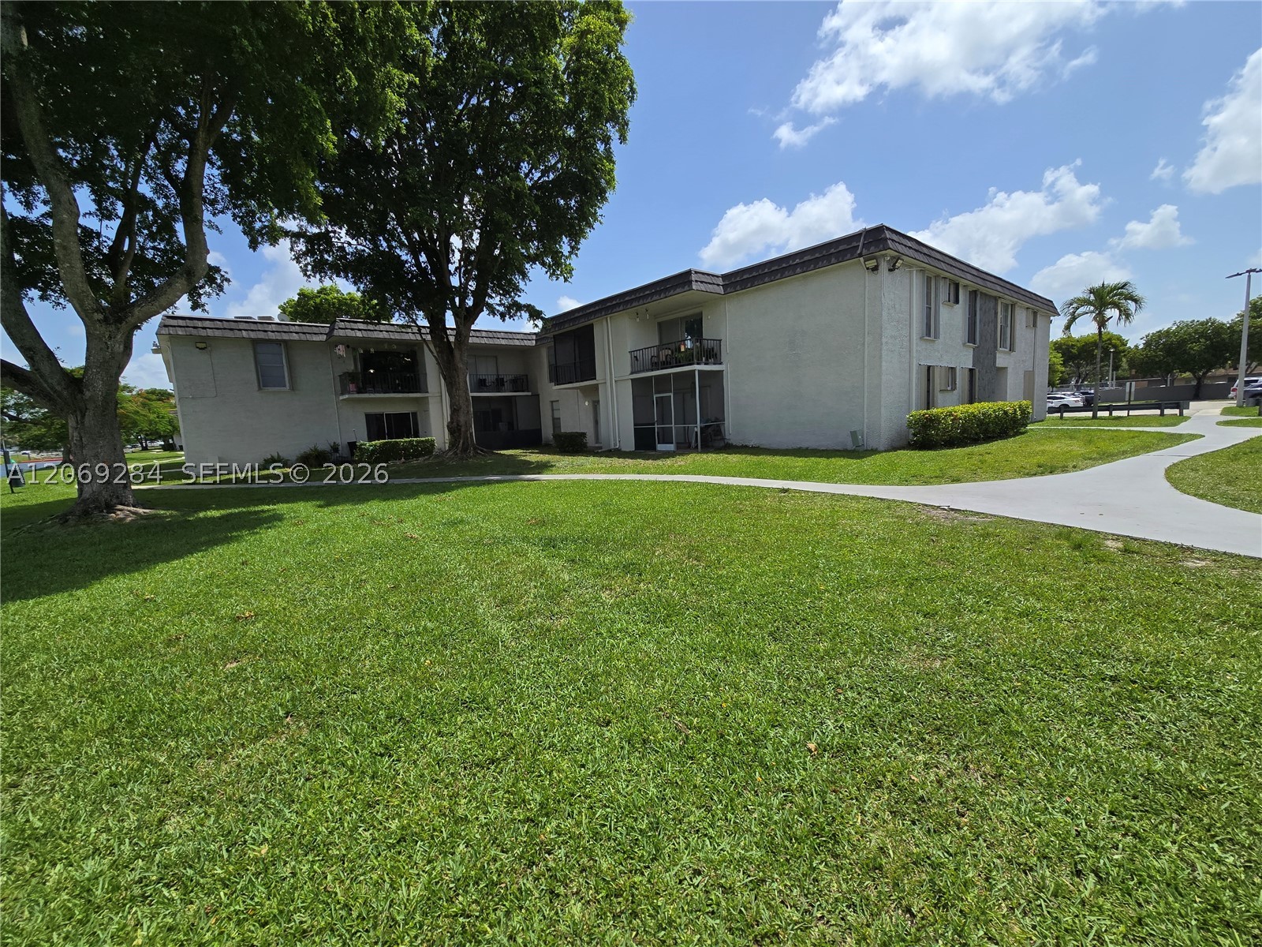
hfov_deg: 106.2
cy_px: 474
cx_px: 631
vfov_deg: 89.9
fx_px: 474
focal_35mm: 13
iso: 50
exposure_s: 1/2790
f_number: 2.2
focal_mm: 2.2
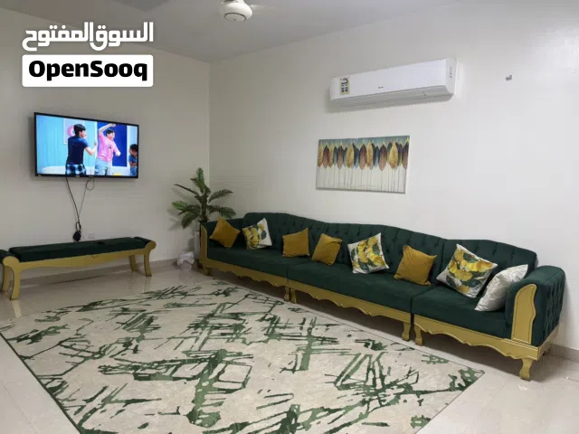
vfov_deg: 56.8
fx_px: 401
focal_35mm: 24
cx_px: 290
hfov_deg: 71.6
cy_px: 217
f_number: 1.78
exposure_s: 1/100
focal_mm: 6.76
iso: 160
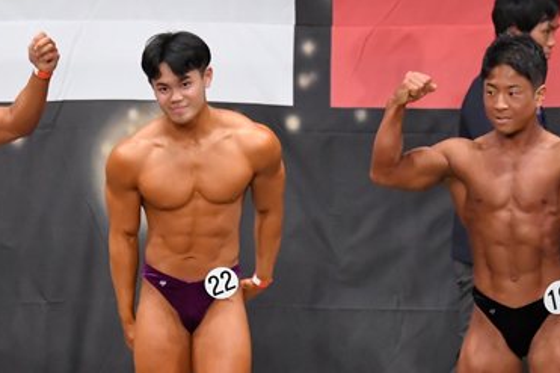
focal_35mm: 363
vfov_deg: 3.8
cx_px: 189
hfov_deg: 5.7
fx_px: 5644
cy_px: 291
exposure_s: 1/400
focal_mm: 116
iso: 6400
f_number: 5.6
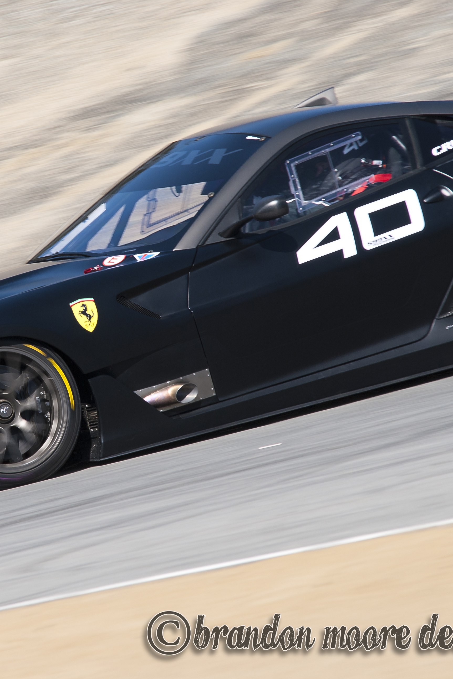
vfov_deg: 4.6
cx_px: 29
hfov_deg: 3.1
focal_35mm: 450
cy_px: 339
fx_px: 8494
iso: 100
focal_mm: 200
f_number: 8
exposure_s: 1/250
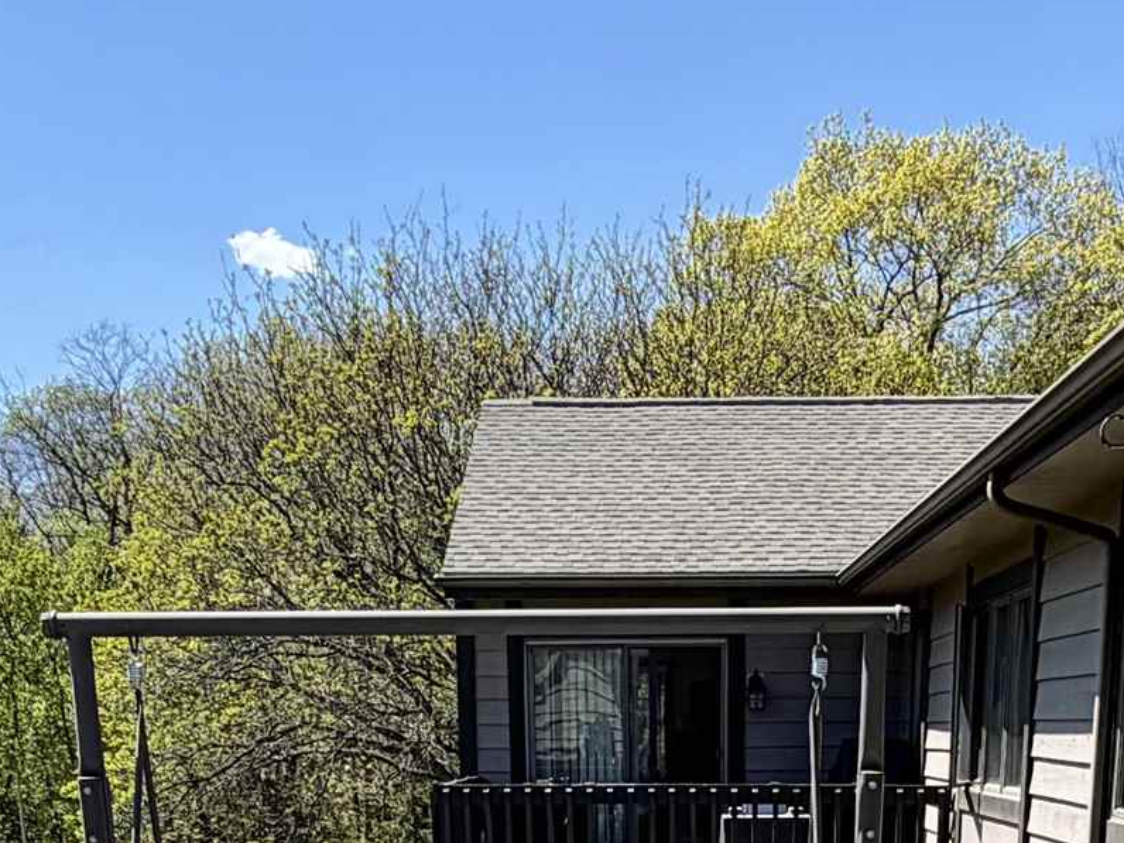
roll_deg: +0.5
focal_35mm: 54
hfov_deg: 35.5
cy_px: 1244
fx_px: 1753
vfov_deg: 22.5
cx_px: 648
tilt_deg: -17.0
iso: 25
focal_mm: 2.22
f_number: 2.2
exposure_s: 1/770
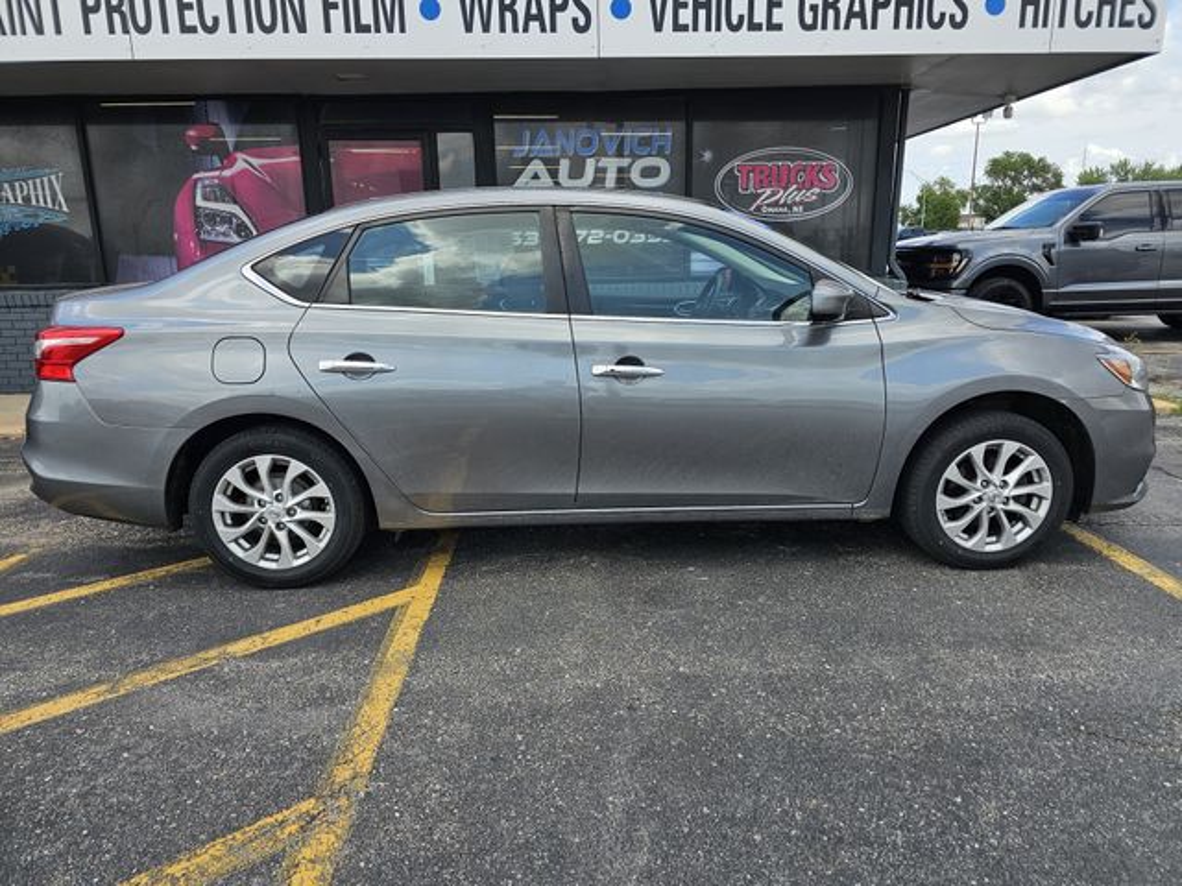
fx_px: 785
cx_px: 591
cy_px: 443
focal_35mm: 23
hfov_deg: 73.9
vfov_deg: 58.9
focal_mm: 6.3
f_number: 1.7
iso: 25
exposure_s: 1/719
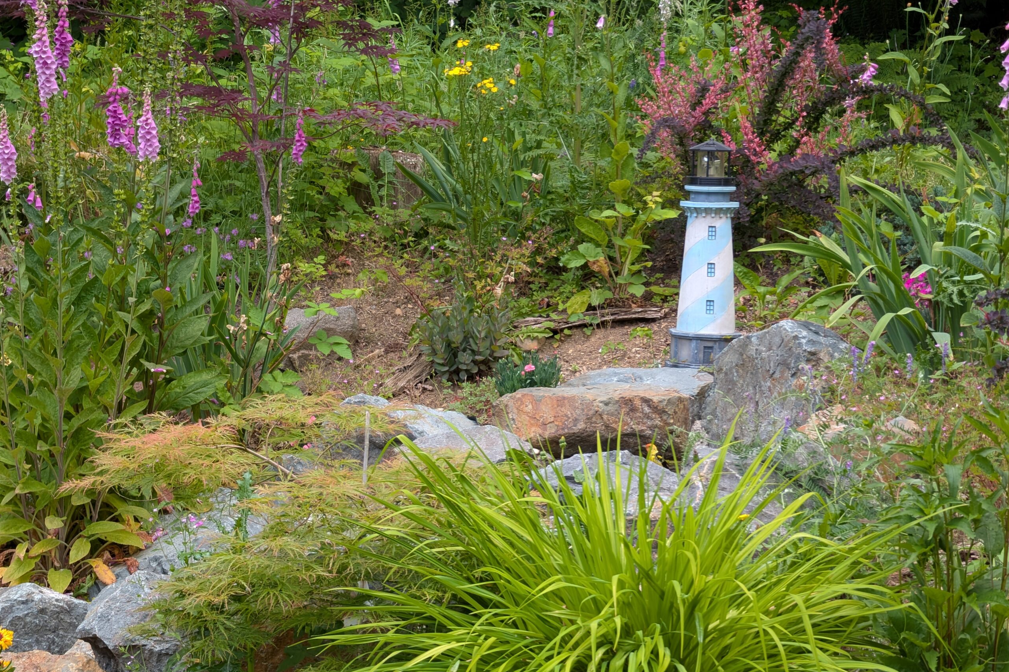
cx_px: 505
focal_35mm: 115
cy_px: 319
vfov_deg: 11.9
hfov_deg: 17.8
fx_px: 3223
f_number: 2.8
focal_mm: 18
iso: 45
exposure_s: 1/181
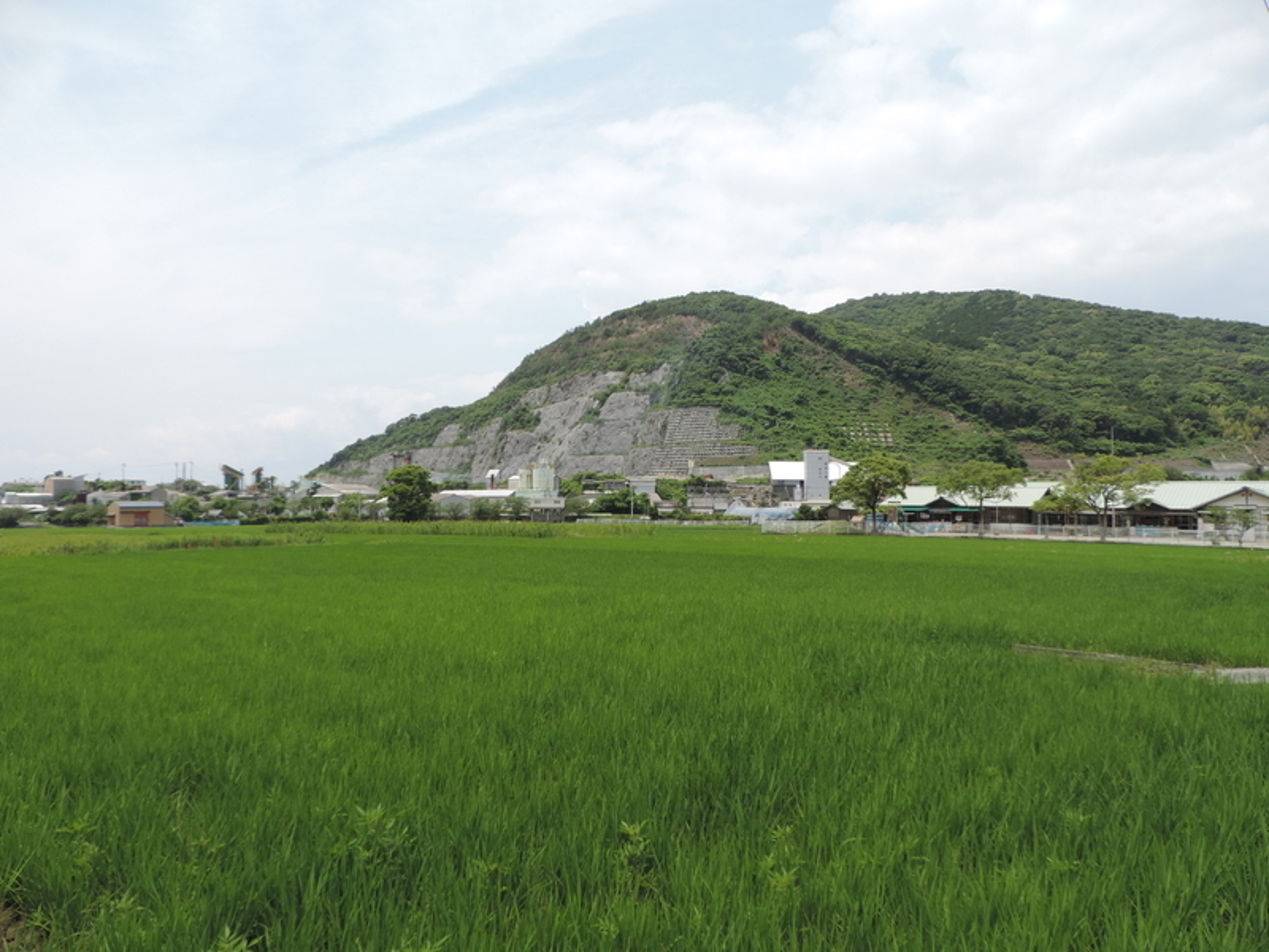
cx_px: 634
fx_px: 880
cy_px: 476
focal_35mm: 24
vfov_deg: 56.8
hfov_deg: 71.6
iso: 80
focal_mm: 4.3
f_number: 3
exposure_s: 1/1000
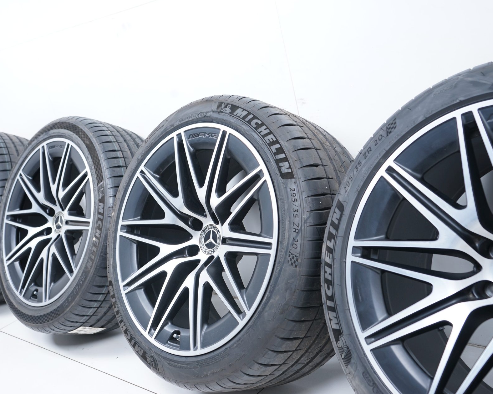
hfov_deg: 45.7
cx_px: 219
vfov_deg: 37.3
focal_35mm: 40
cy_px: 197
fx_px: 583
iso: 250
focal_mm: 35
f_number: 5.6
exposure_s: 1/125
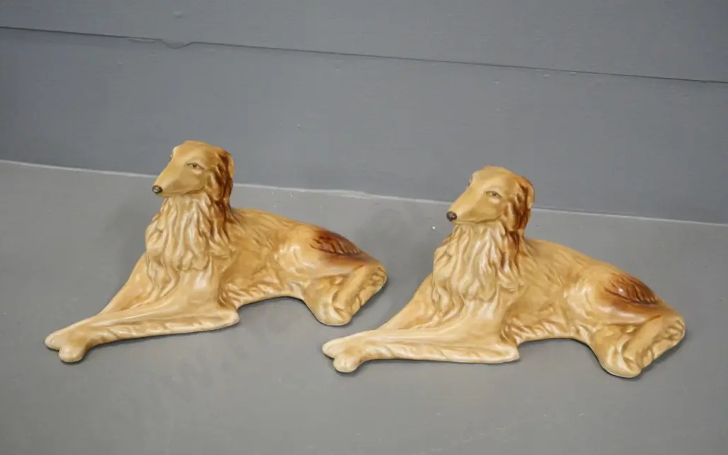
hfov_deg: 41.1
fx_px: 972
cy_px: 247
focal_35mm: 49
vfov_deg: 26.3
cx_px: 363
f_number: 4.3
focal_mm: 23
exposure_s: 1/160
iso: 3200
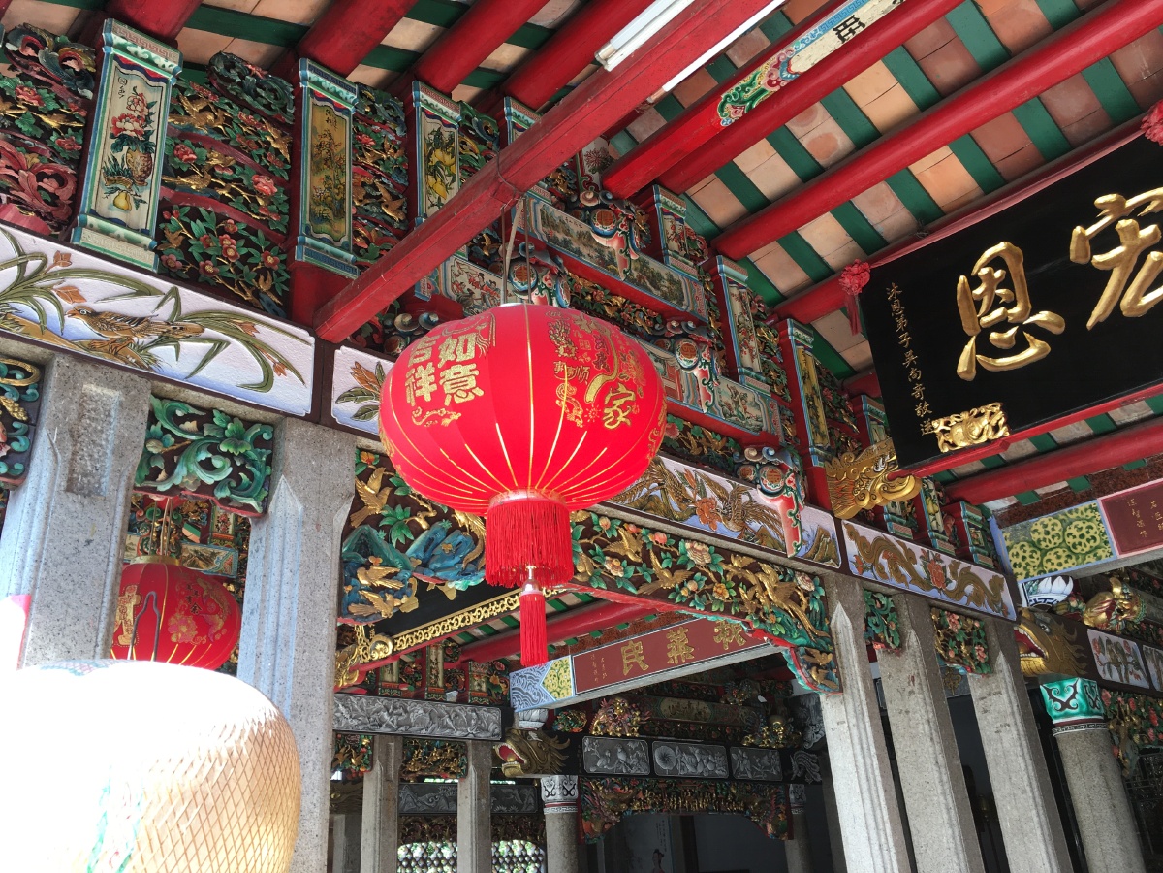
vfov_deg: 48.2
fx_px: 974
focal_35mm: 29
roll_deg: +3.8
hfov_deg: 61.7
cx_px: 582
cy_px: 436
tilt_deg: +26.5
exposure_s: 1/100
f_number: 2.2
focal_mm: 4.15
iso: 25
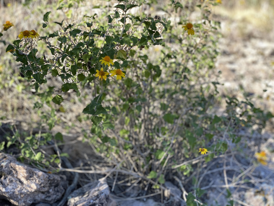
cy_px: 103
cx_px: 137
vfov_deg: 28.0
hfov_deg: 36.8
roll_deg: +1.8
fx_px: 412
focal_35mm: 52
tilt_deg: -1.9
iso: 20
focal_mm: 6
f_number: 2
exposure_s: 1/461
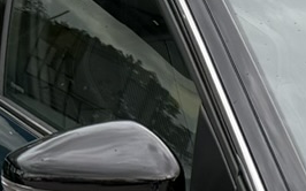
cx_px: 644
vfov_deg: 6.5
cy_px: 403
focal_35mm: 196
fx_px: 1634
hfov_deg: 9.8
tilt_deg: -20.1
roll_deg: +2.1
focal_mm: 6.76
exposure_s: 1/567
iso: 80
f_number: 1.78
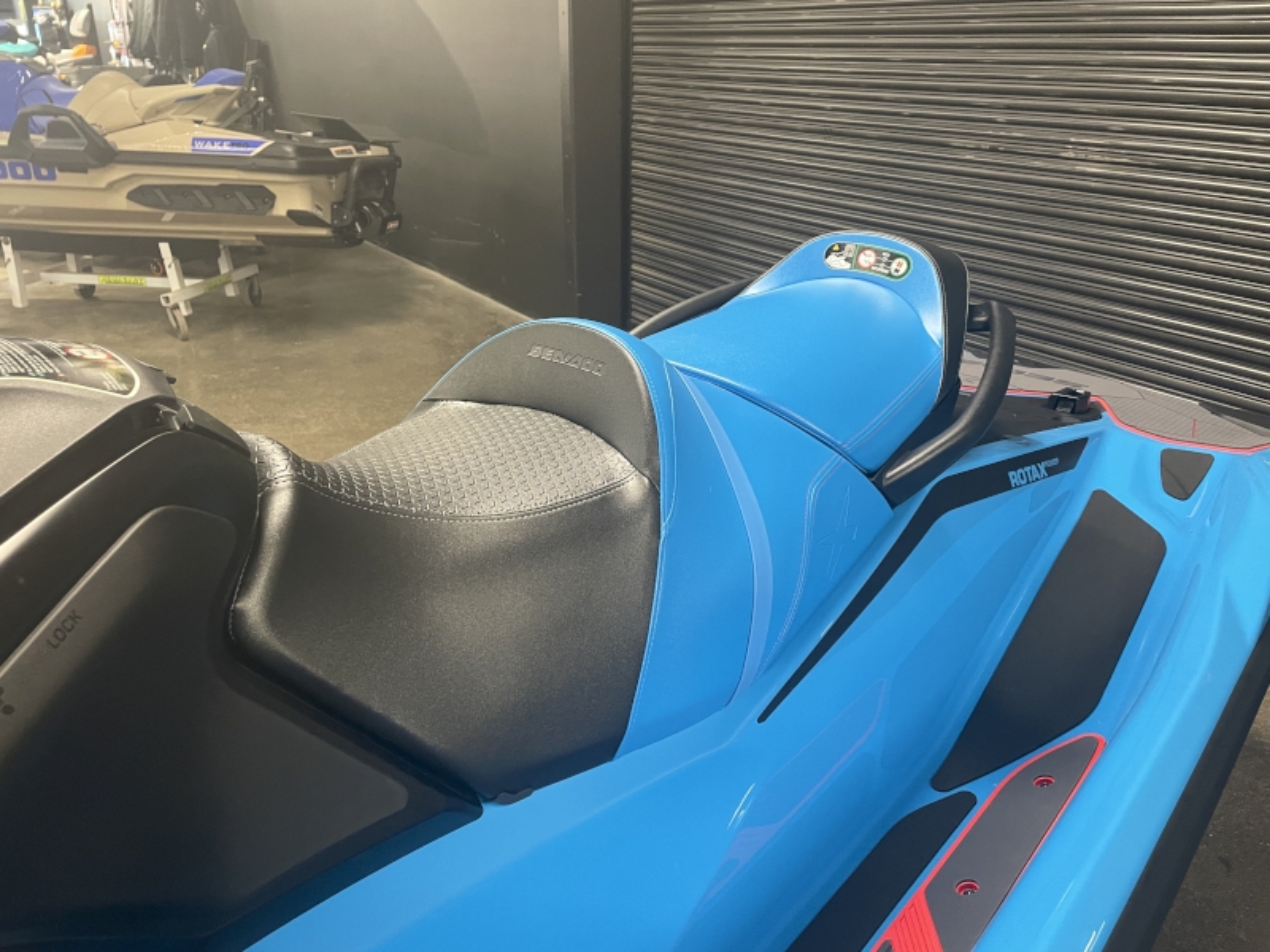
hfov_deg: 67.3
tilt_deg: -22.1
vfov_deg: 53.1
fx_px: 954
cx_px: 635
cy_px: 476
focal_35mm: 26
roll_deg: -0.5
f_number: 1.6
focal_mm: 4.2
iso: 400
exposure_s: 1/40
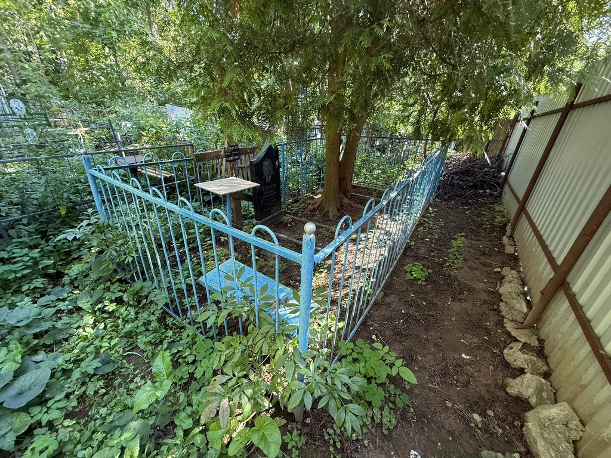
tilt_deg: -29.9
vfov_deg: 85.7
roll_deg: +0.1
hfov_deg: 102.1
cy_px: 229
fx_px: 247
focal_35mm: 14
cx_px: 306
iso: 200
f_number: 2.2
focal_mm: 2.22
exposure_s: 1/99
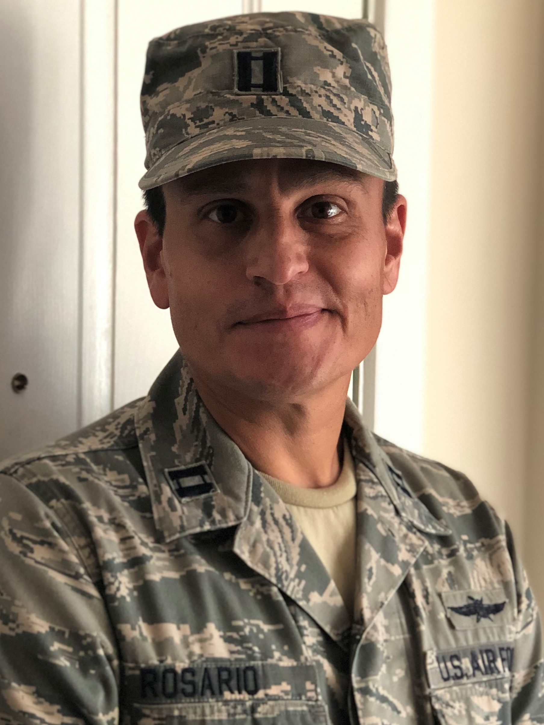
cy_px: 362
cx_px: 272
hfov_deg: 28.0
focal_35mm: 52
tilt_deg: -5.4
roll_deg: -1.5
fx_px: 1089
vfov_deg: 36.8
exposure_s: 1/24
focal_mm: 6
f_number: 2.4
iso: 160
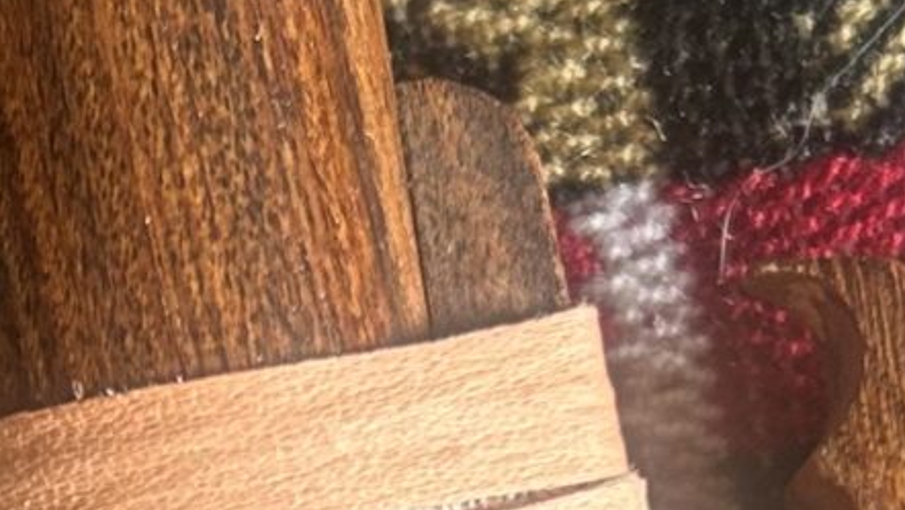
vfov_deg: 7.2
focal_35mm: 164
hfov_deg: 13.1
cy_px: 928
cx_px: 227
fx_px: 3937
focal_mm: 5.7
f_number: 1.5
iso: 125
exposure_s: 1/69
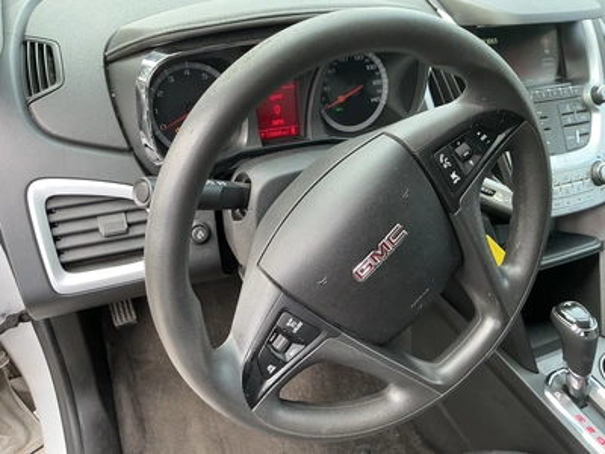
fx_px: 489
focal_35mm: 28
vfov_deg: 49.7
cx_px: 302
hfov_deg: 63.4
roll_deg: -6.9
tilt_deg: -42.7
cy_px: 227
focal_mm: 3
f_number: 1.8
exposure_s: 1/122
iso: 40
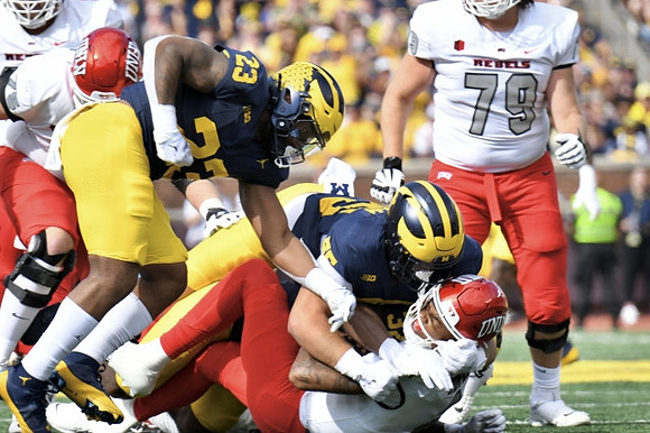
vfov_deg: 2.5
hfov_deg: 3.7
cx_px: 325
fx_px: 10015
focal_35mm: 555
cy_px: 216
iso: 500
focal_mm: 370
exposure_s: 1/1000
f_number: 5.6
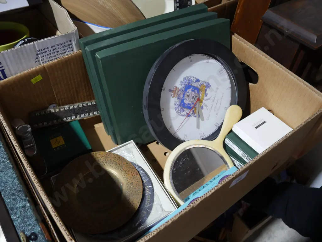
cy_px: 121
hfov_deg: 59.9
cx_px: 161
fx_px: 279
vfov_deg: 46.8
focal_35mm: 30
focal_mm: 15
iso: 800
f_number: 3.6
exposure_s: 1/60
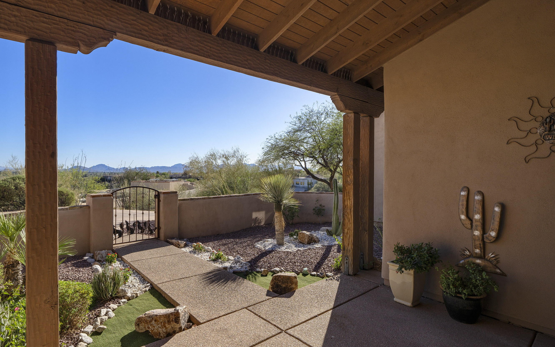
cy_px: 188
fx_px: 227
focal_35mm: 15
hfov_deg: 101.5
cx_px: 275
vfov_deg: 74.6
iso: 100
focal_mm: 14
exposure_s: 1/160
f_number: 9
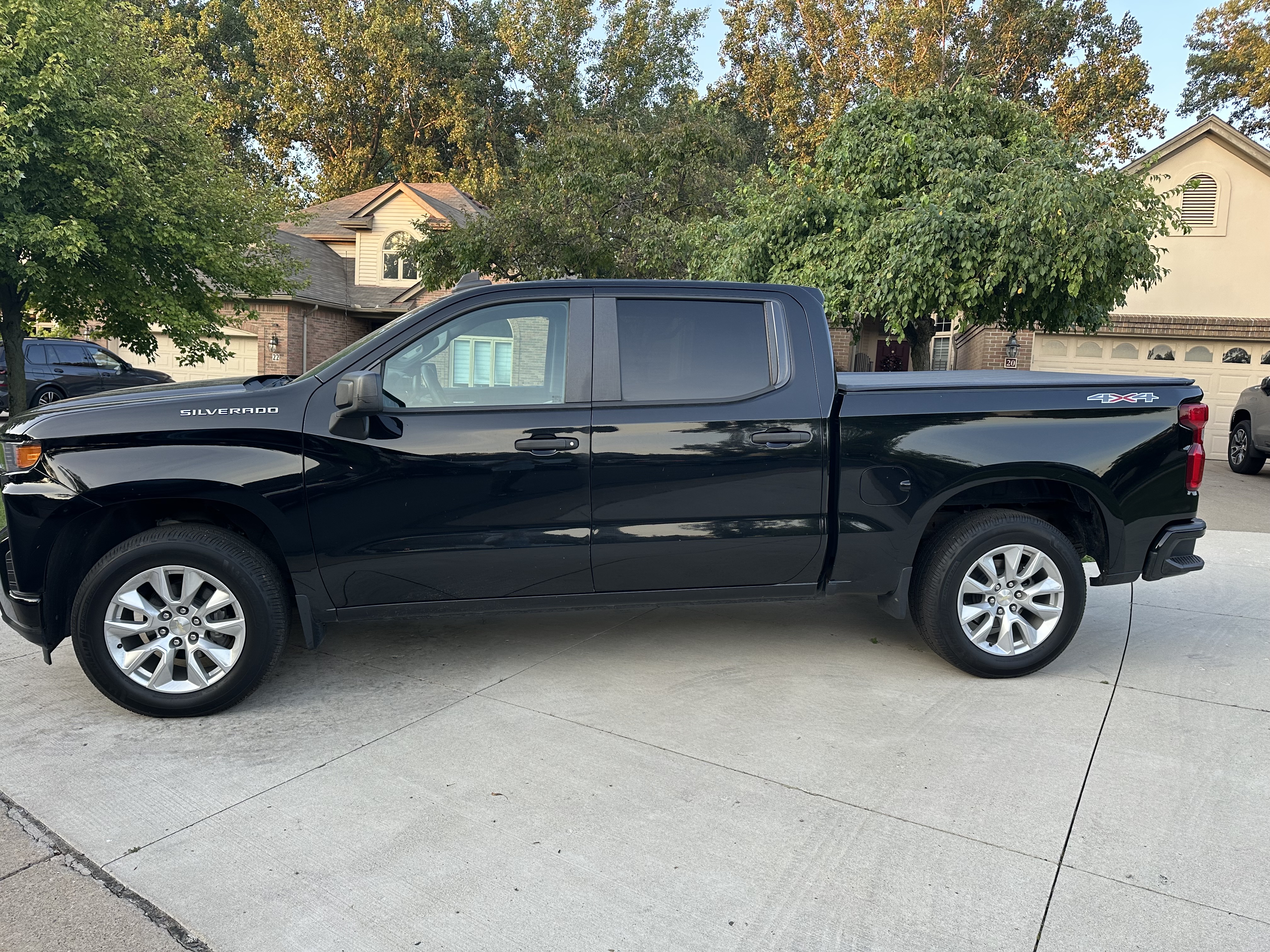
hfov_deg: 71.6
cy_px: 476
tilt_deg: -4.5
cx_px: 635
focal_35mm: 24
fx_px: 881
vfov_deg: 56.8
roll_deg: -3.4
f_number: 1.78
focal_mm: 6.86
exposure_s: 1/121
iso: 100
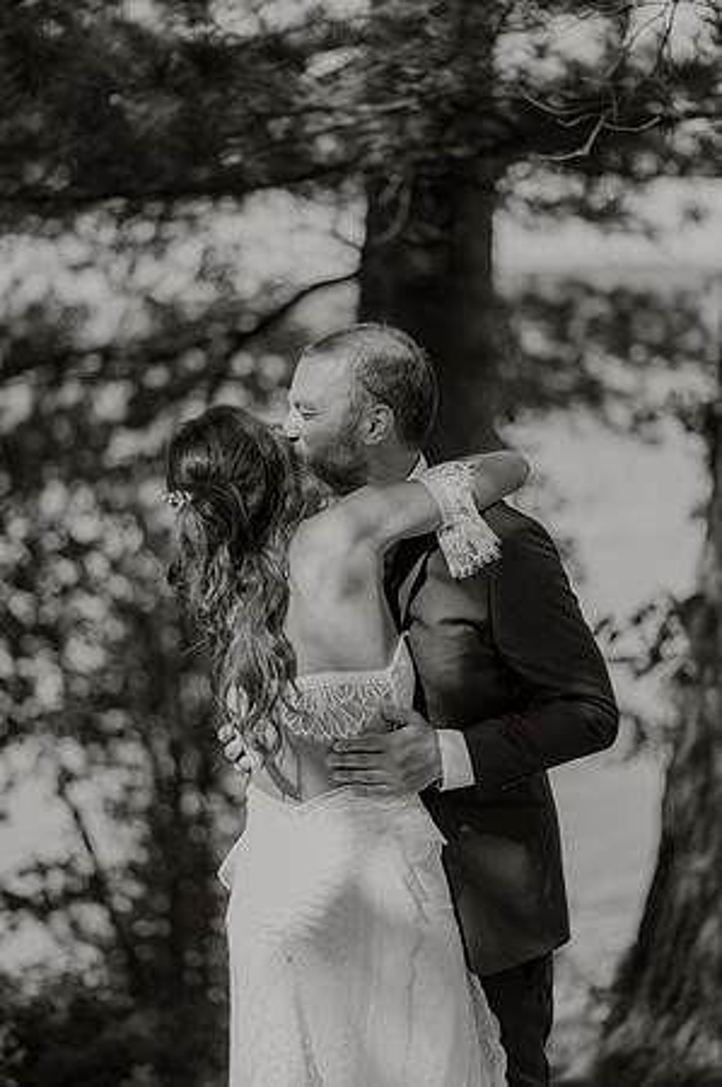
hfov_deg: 16.0
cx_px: 361
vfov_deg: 23.9
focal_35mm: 85
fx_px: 2563
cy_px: 544
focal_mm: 85
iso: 200
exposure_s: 1/2500
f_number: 2
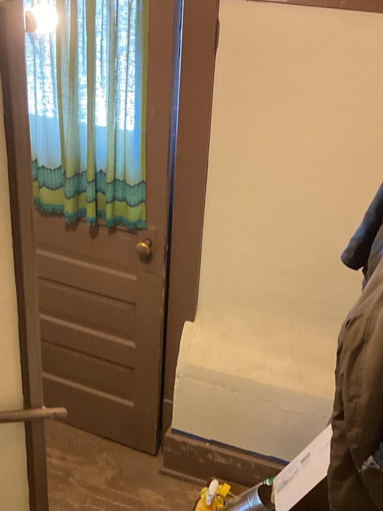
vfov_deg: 32.9
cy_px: 346
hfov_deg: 25.1
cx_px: 125
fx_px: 856
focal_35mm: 58
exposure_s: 1/40
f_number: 1.8
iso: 250
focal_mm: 3
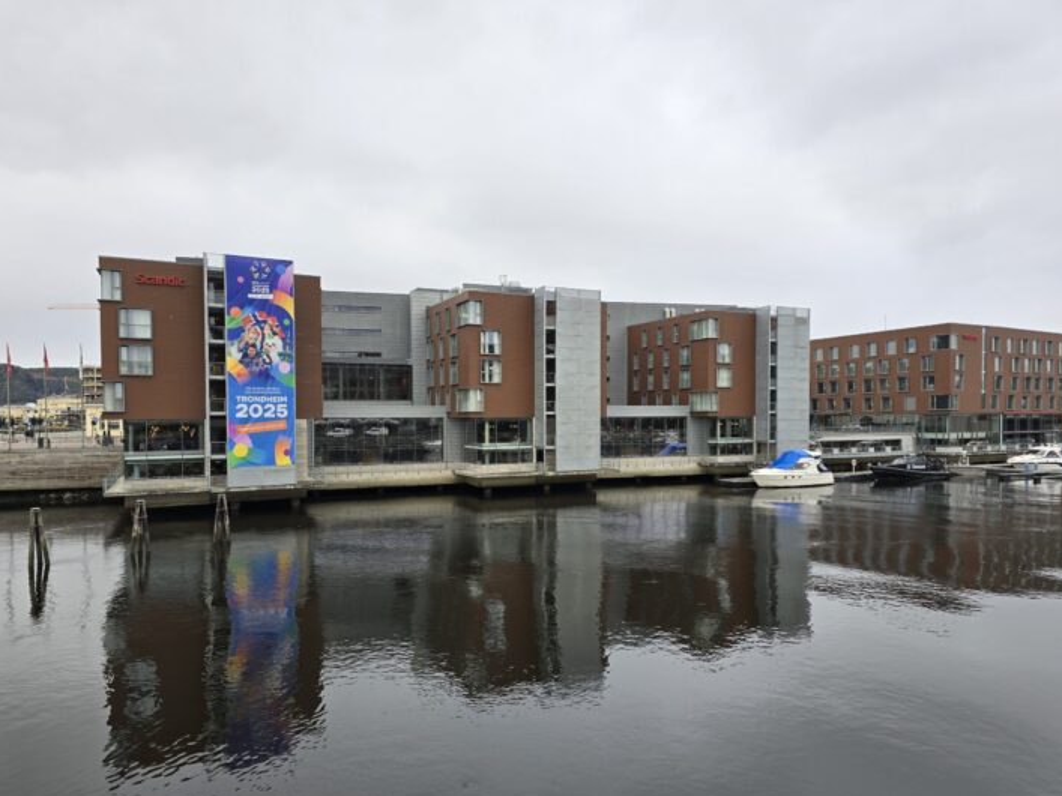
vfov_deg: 54.8
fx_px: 767
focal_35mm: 25
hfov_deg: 69.4
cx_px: 526
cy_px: 431
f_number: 1.7
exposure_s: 1/180
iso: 25
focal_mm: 6.3
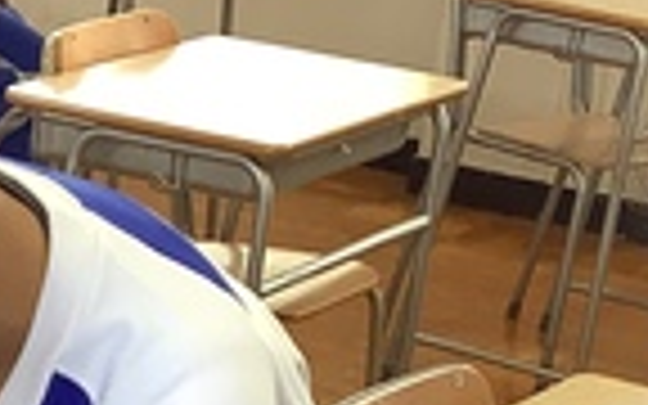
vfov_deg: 8.4
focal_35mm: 146
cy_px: 855
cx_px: -140
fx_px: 2578
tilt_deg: -28.4
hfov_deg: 13.9
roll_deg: -4.6
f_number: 2.4
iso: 80
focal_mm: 3.3
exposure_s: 1/60
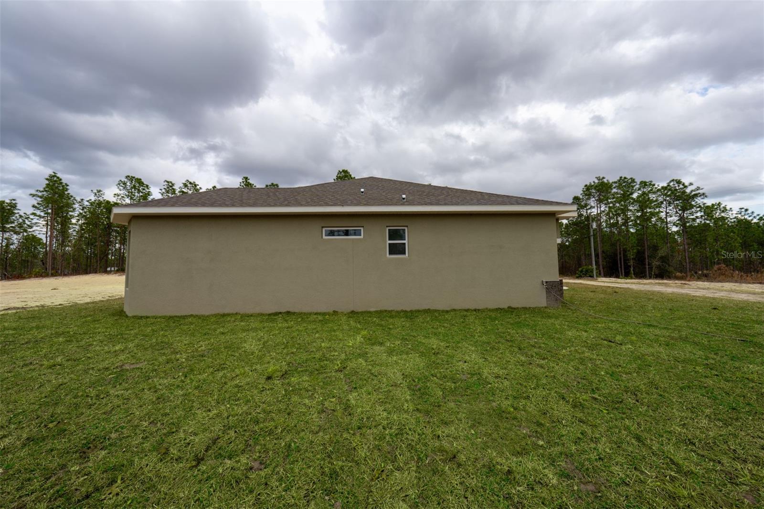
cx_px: 382
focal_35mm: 12
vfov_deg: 90.0
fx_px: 255
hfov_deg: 112.6
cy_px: 254
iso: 64
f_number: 8
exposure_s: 1/250
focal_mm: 12
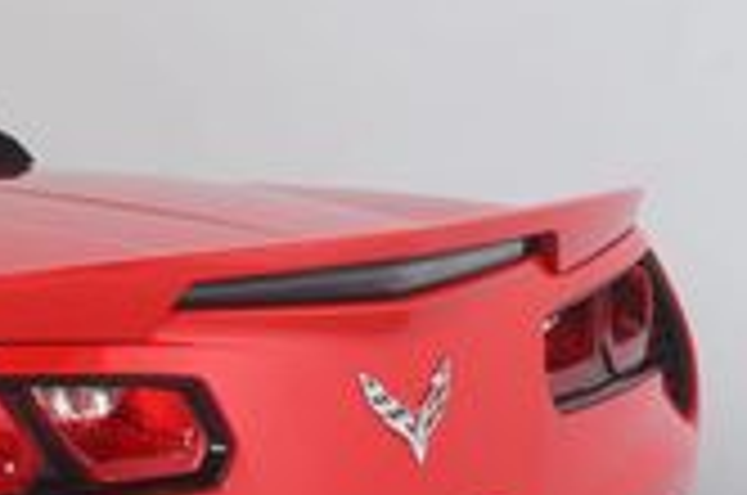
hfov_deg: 13.5
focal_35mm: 139
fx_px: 2879
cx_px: -526
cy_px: 504
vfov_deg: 9.8
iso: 100
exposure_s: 1/160
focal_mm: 24
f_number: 9
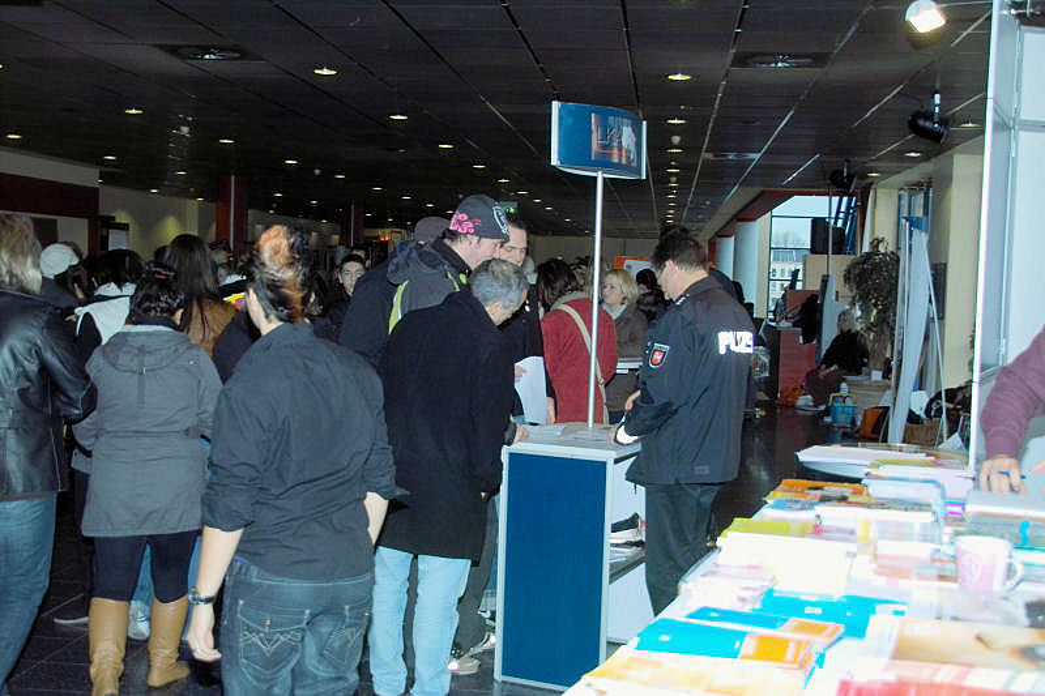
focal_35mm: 41
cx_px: 522
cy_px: 348
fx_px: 1190
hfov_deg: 47.4
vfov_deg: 32.6
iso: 400
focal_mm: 24
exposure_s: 1/60
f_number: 4
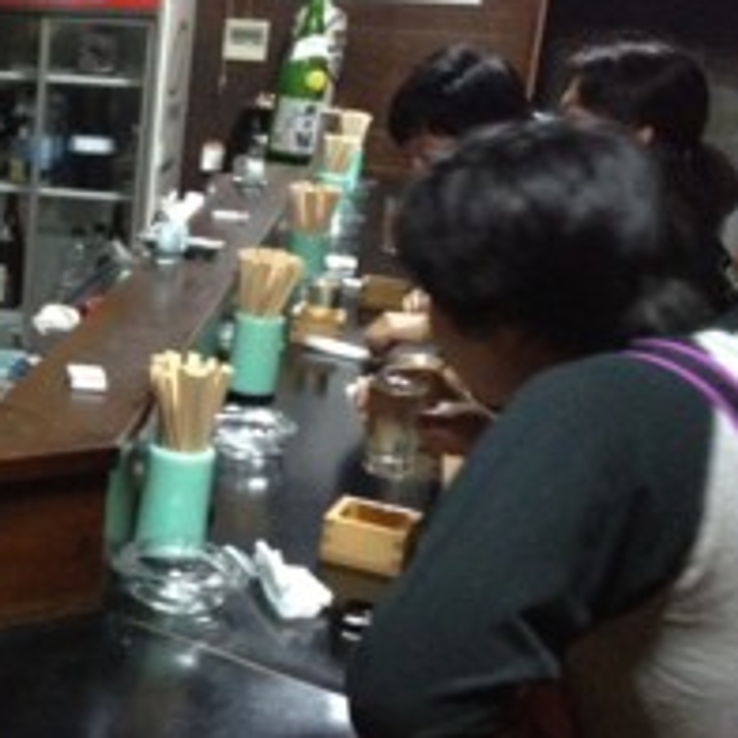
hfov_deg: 22.7
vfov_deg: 24.3
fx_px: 1713
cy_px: 365
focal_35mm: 71
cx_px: -105
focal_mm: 4.28
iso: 640
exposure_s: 1/15
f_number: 2.4
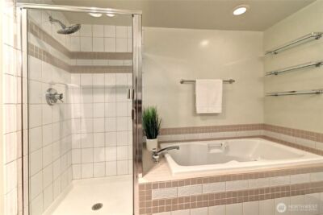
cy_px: 108
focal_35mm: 15
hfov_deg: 100.4
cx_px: 162
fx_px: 135
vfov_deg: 77.4
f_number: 11
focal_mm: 10
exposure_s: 1/13
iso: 3200
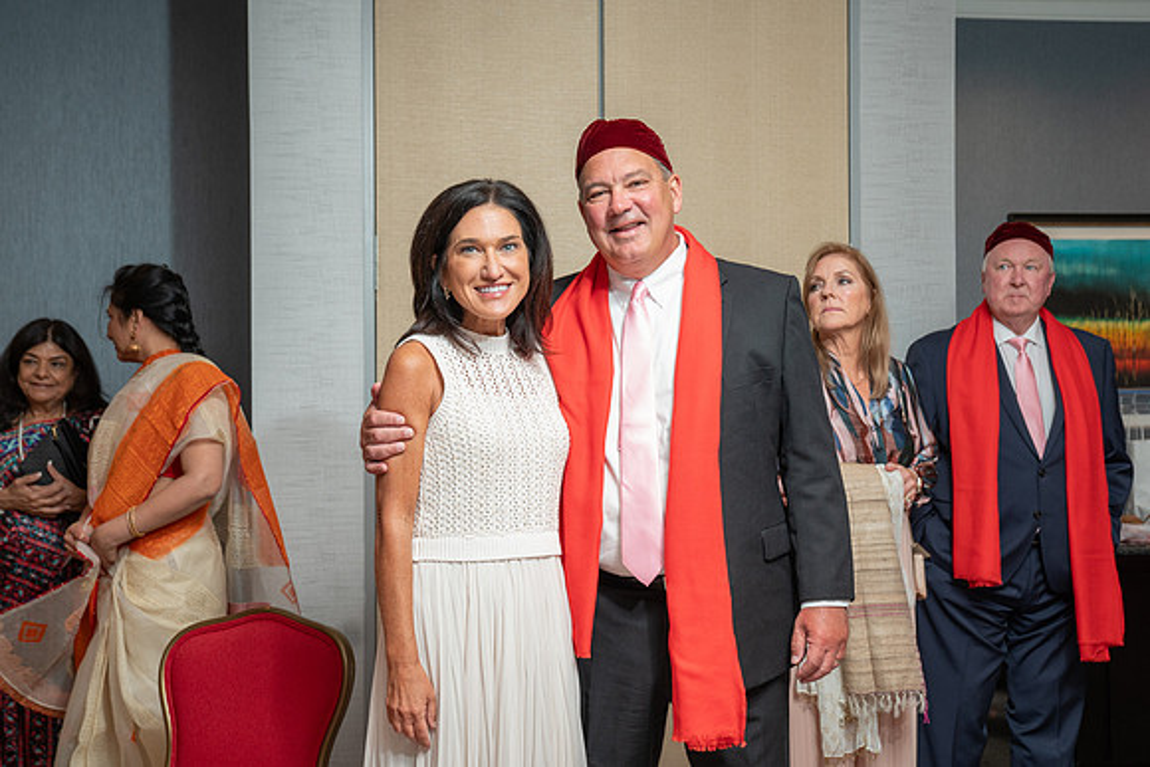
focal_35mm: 42
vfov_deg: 31.7
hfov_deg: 46.1
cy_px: 403
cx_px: 574
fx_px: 1351
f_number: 4
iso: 1000
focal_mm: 40
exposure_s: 1/250
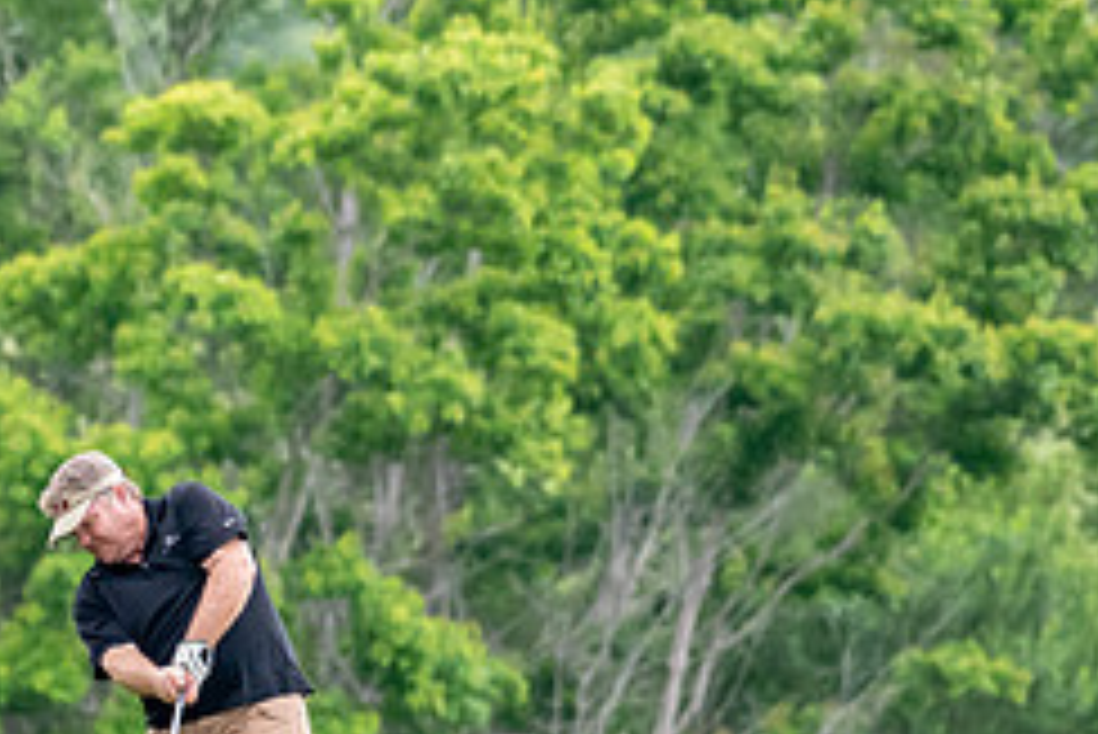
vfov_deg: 1.0
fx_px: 42357
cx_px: -112
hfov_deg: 1.5
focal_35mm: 1388
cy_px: 601
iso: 2500
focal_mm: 390
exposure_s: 1/2000
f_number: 5.6
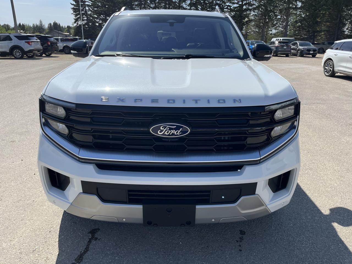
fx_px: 264
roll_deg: -1.0
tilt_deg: -18.8
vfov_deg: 53.1
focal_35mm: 26
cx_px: 176
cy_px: 132
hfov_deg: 67.3
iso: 50
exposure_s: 1/4651
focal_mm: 5.1
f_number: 1.6
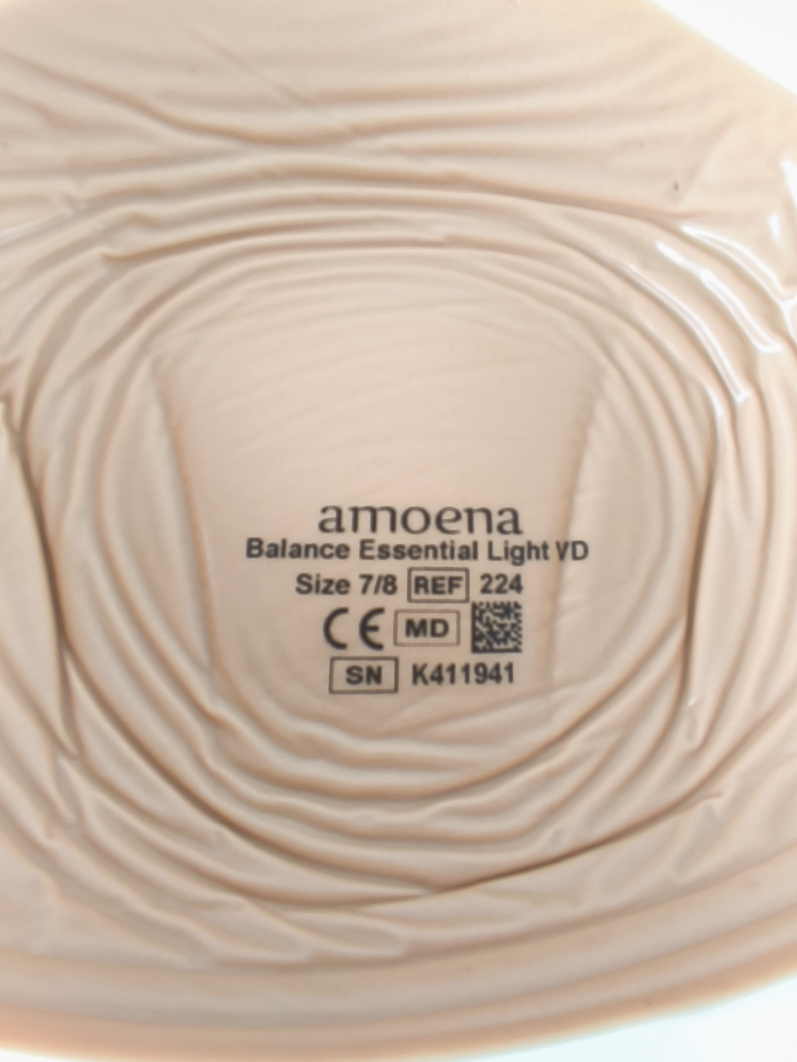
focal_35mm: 23
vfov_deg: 73.9
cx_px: 398
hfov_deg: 58.9
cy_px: 531
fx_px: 705
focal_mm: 1.65
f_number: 2.2
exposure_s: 1/30
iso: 50
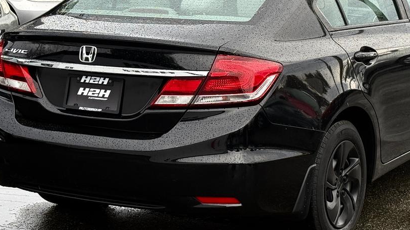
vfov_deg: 14.7
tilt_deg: -7.7
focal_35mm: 82
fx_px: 891
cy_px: 87
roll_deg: +1.1
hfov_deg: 25.9
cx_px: 227
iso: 80
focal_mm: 6.76
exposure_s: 1/227
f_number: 1.78
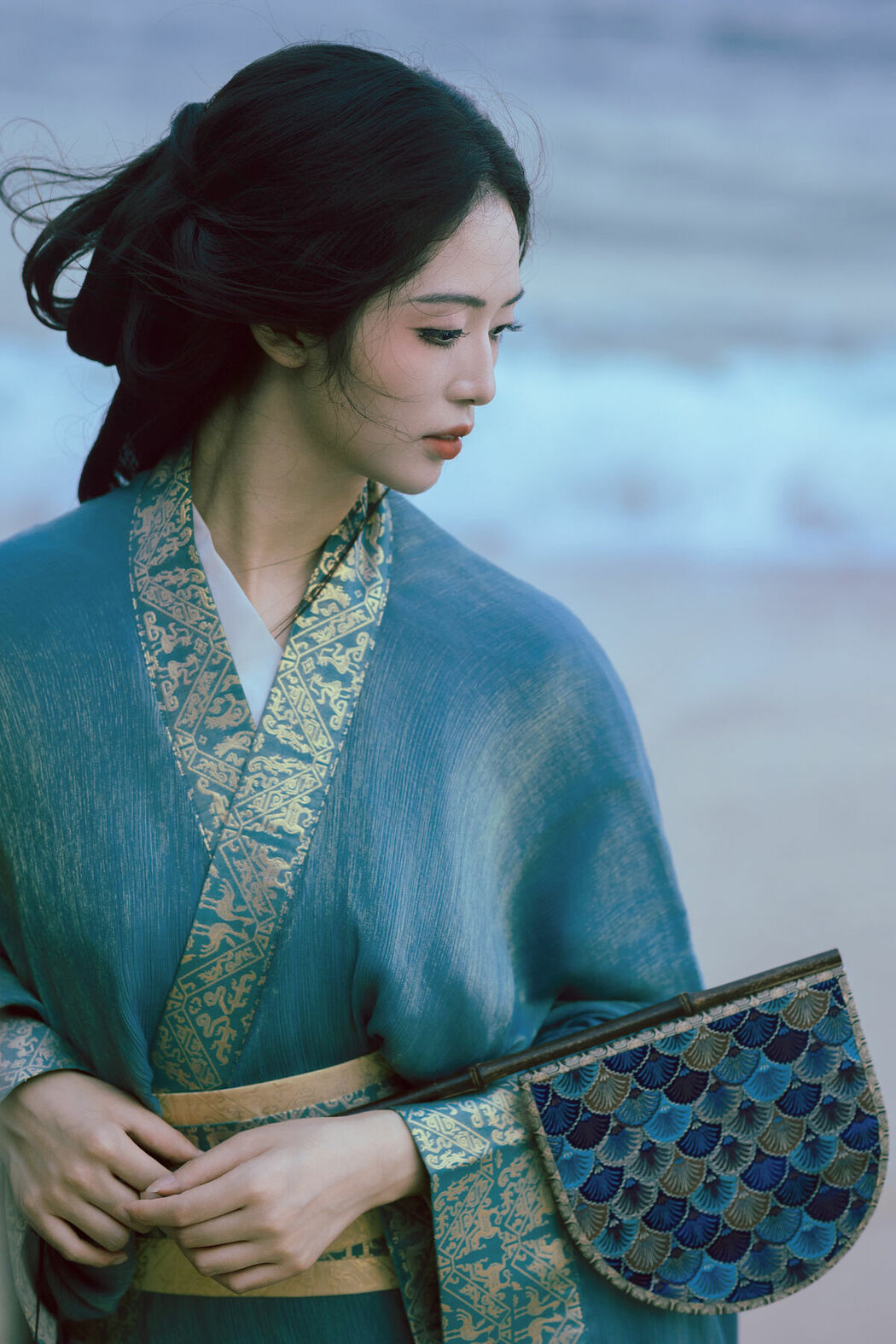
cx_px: 448
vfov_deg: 23.9
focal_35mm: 85
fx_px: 3173
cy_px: 672
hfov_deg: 16.1
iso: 640
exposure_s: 1/640
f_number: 3.2
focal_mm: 85
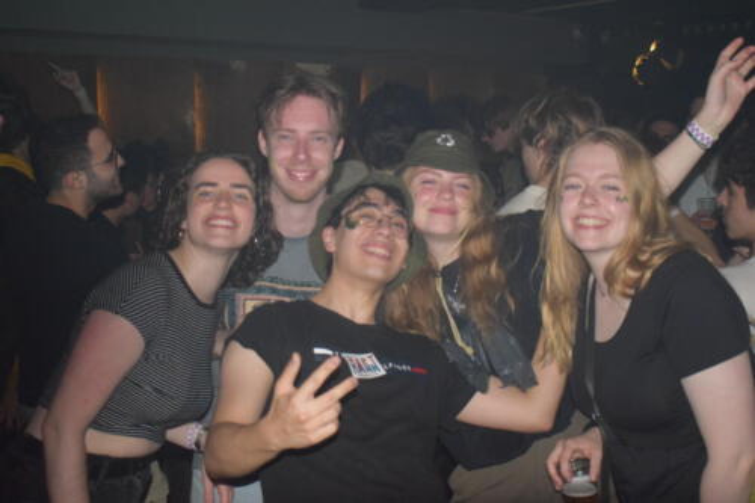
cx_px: 378
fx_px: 975
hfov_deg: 42.3
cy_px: 252
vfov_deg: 28.9
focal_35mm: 46
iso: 3200
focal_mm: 31
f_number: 4.2
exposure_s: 1/60
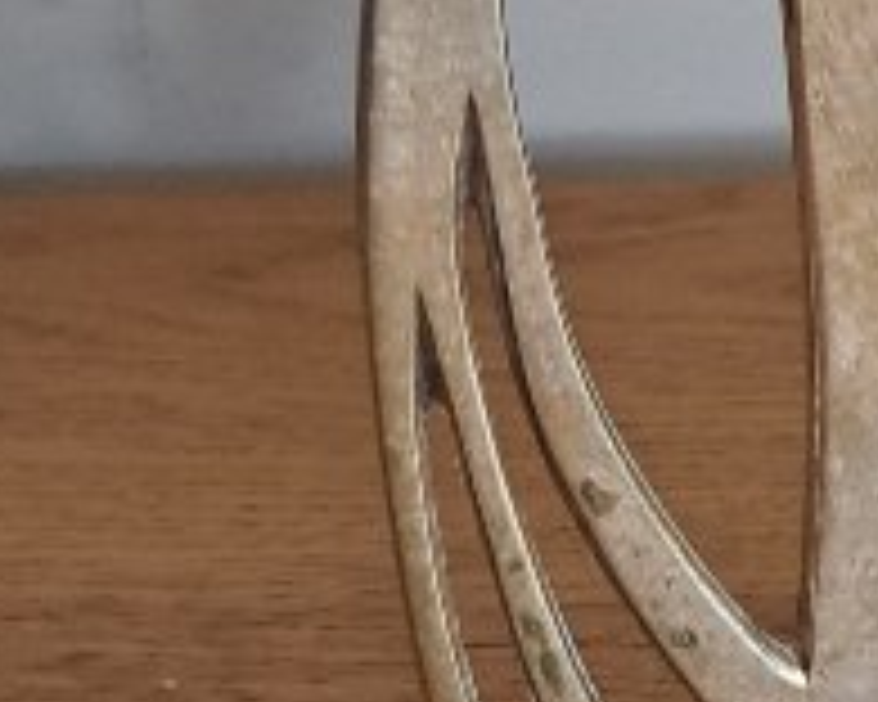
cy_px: -702
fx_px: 3742
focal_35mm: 144
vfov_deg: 9.9
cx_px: 1779
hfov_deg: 11.9
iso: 100
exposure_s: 1/50
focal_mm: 5.23
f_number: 1.8
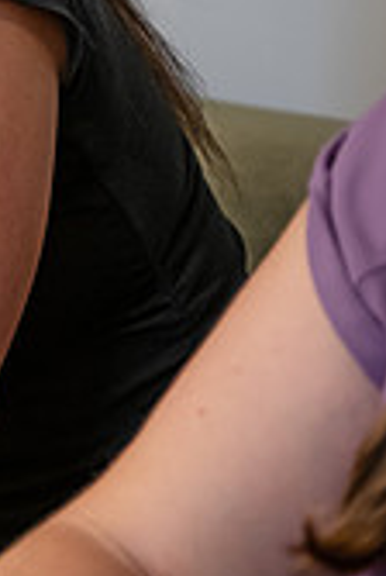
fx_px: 3443
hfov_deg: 6.2
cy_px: -5
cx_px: -479
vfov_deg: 9.5
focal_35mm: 215
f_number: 2.8
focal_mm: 62
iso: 800
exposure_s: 1/160
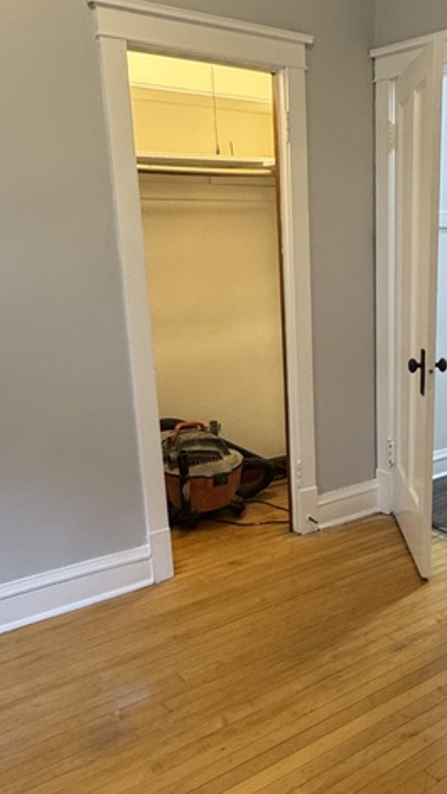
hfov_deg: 32.6
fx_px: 737
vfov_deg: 56.4
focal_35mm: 35
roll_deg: -0.6
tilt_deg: -15.1
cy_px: 453
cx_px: 368
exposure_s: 1/60
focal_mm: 2.22
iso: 250
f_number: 2.2
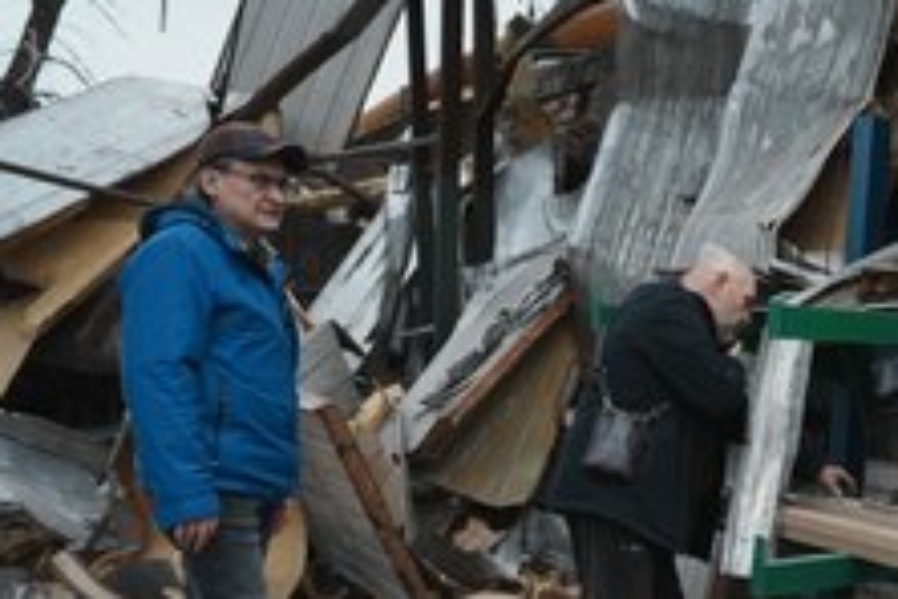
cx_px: 801
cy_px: 441
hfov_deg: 40.5
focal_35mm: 45
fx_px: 1122
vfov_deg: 29.4
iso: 200
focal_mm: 25
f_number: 4
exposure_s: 1/200
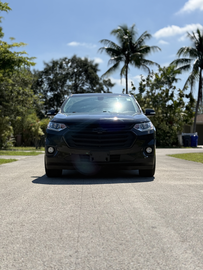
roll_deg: -1.2
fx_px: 375
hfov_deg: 30.3
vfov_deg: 39.7
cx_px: 102
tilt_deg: +0.3
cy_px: 135
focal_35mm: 48
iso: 100
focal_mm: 6.76
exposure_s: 1/6024
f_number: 1.78
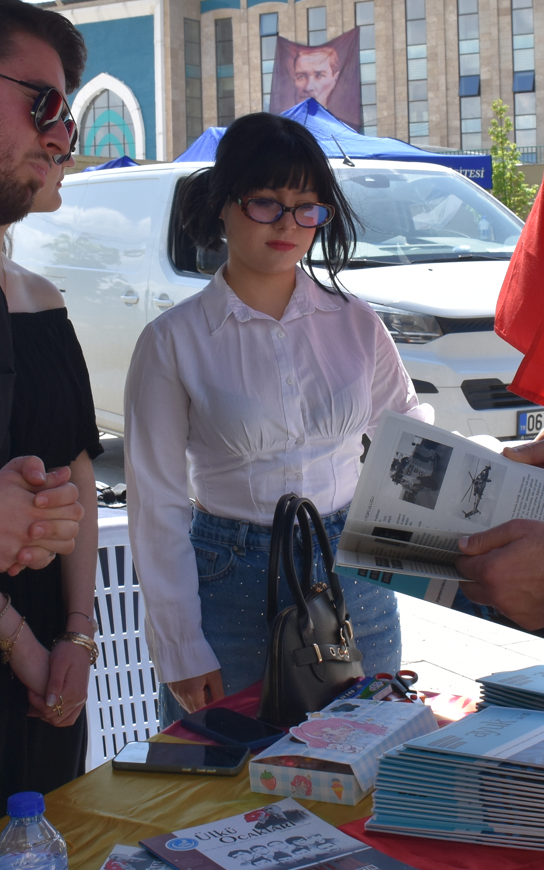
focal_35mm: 65
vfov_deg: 31.2
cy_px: 276
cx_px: 272
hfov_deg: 20.0
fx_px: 1542
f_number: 9
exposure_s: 1/320
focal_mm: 18
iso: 250
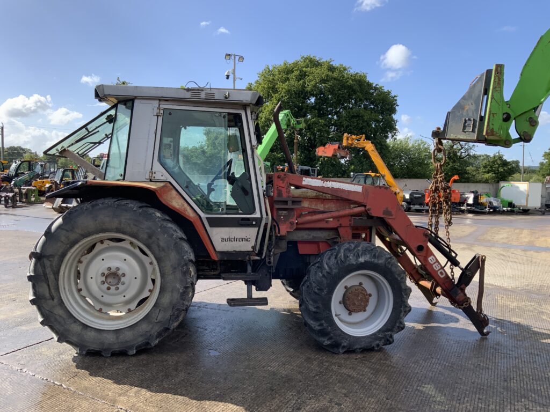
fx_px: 461
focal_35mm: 29
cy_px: 206
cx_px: 275
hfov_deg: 61.7
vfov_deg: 48.2
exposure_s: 1/1121
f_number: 1.8
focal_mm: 3
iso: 16
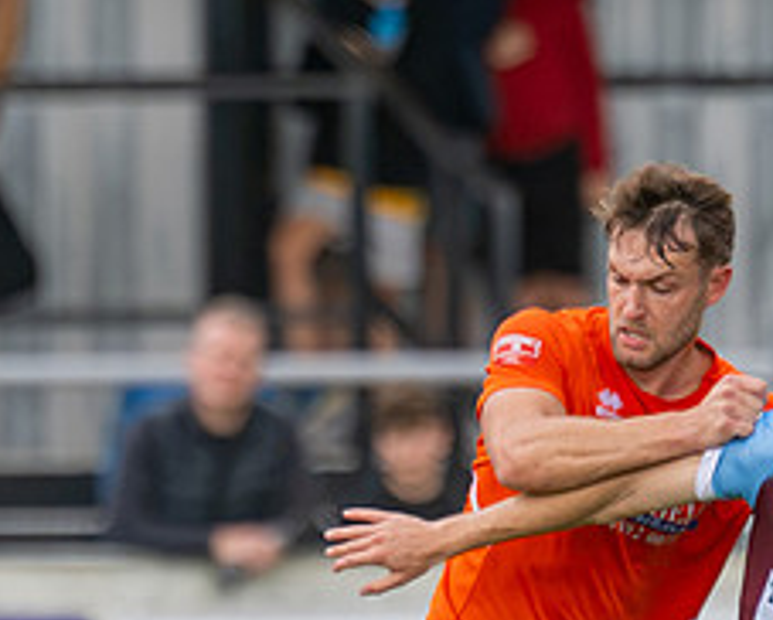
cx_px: 411
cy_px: 554
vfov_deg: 0.8
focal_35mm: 2063
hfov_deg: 0.9
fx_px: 47238
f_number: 2.8
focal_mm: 270
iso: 450
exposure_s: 1/1250
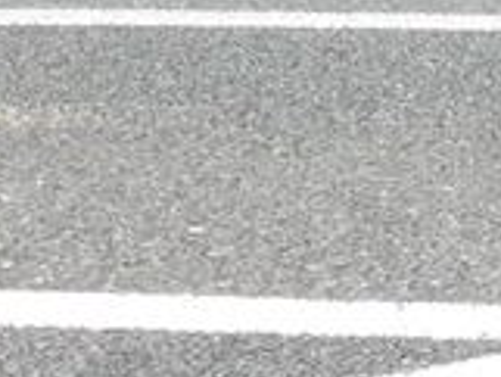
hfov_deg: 5.5
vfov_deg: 4.2
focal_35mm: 343
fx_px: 4968
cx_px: 1453
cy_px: -785
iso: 100
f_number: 6.3
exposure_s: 1/200
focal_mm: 9.7
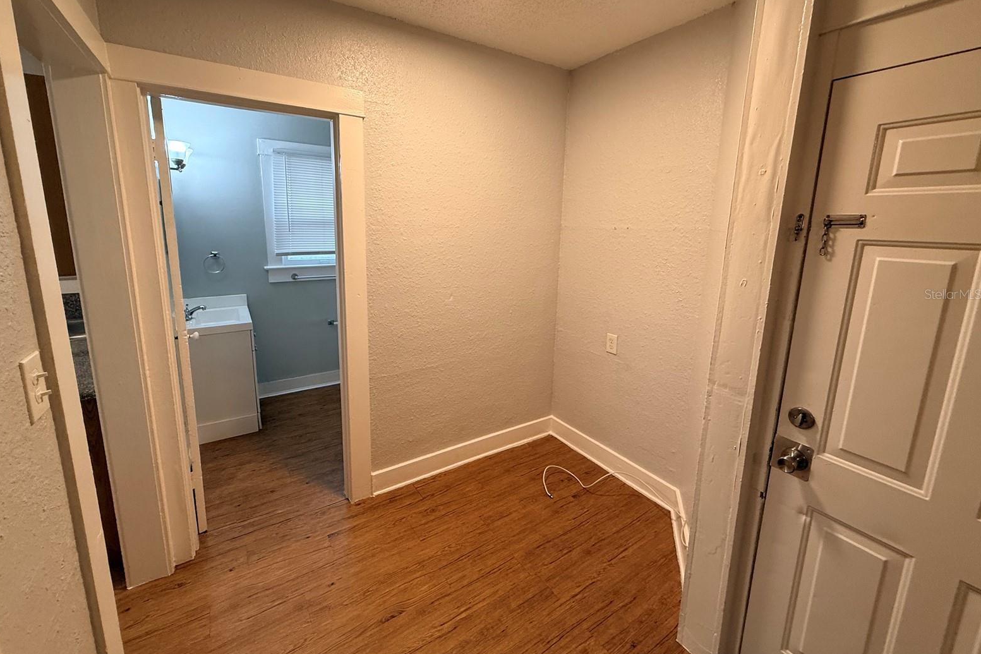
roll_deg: -1.3
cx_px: 479
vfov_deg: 77.1
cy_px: 294
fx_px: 409
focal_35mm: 15
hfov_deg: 100.4
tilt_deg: -8.9
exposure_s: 1/60
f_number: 2.2
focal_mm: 2.22
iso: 200
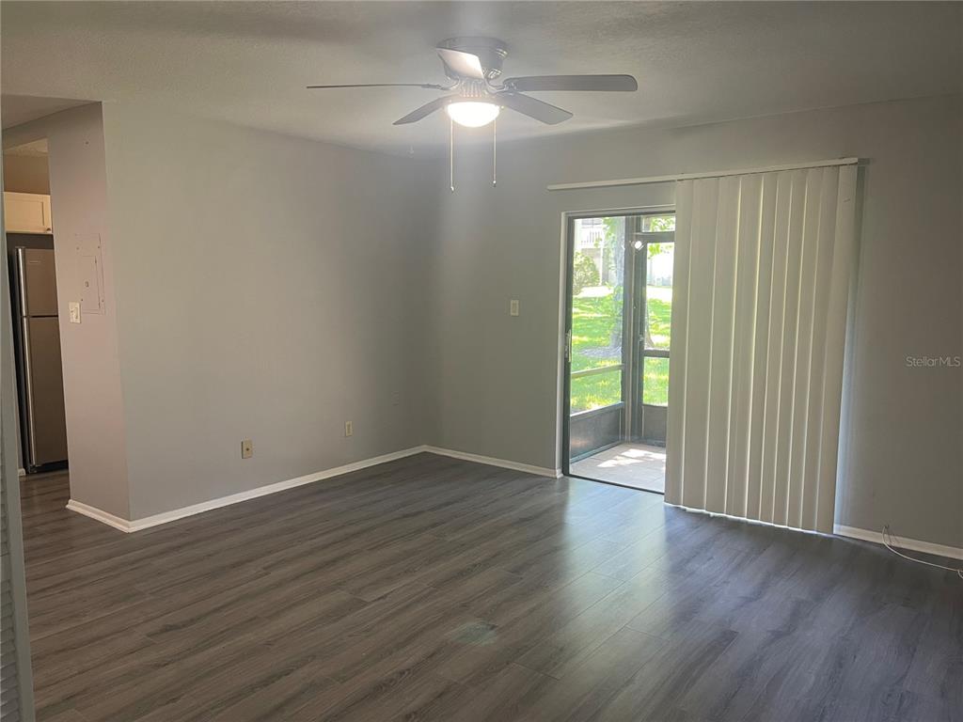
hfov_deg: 69.4
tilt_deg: -8.5
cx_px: 482
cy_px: 361
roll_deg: +0.0
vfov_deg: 54.9
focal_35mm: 25
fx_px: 695
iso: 250
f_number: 1.6
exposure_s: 1/60
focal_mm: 5.1
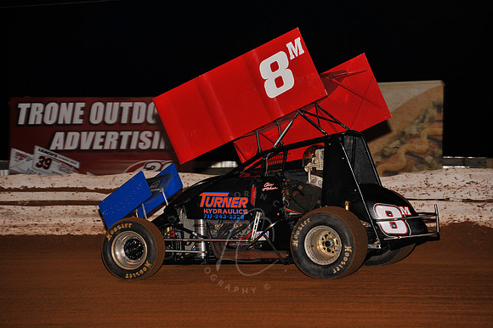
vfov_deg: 8.1
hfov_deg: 12.1
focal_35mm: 170
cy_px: 164
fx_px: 2327
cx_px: 246
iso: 500
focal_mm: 170
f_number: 5.6
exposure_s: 1/250
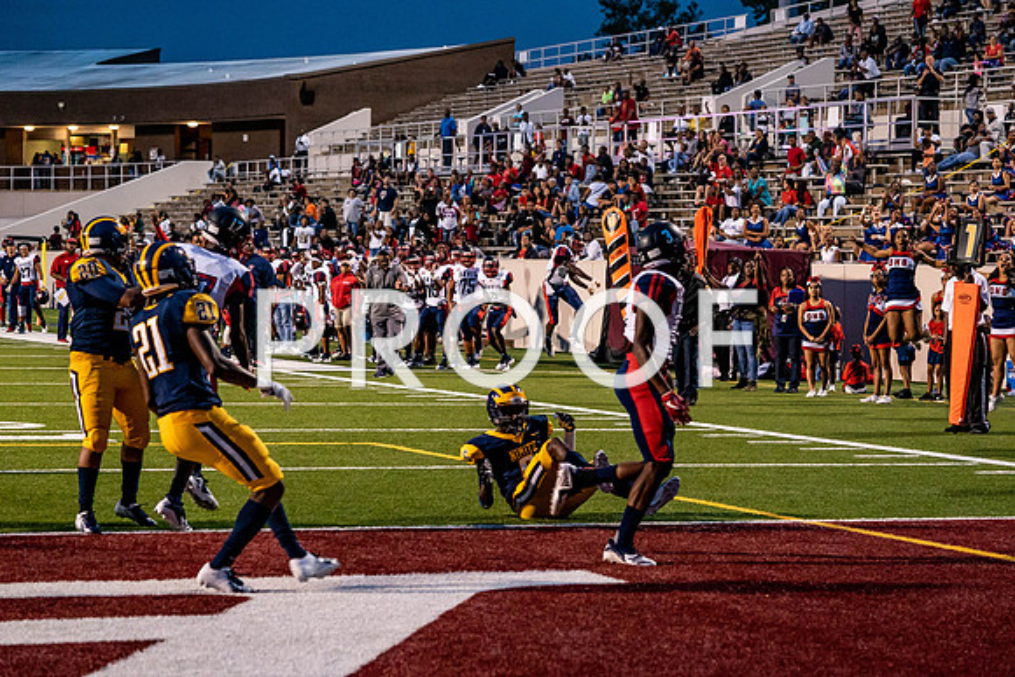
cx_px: 508
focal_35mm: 100
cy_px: 338
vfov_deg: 13.7
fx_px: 2820
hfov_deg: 20.4
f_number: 5.6
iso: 6400
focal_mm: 100
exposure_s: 1/500
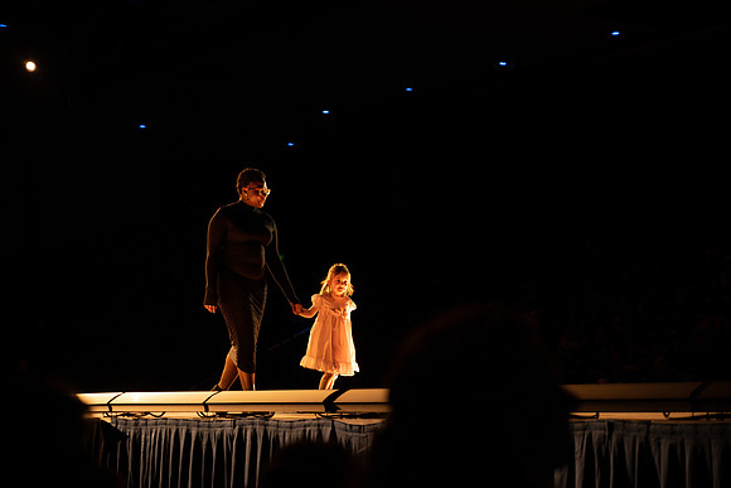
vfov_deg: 19.5
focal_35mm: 70
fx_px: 1422
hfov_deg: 28.8
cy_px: 244
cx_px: 366
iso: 1000
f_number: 4
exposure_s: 1/320
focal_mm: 70
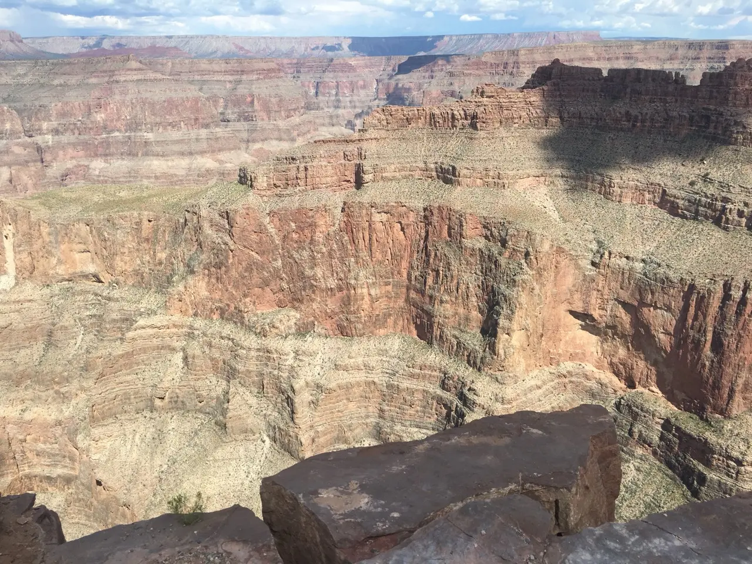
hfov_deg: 61.7
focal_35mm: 29
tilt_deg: -19.0
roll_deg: +0.3
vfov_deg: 48.2
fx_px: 630
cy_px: 282
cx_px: 376
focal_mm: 4.15
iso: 25
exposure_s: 1/1923
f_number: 2.2
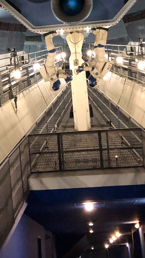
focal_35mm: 69
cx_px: 44
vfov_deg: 29.9
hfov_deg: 17.4
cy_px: 56
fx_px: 472
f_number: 1.8
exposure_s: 1/15
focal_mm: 3.99
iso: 100
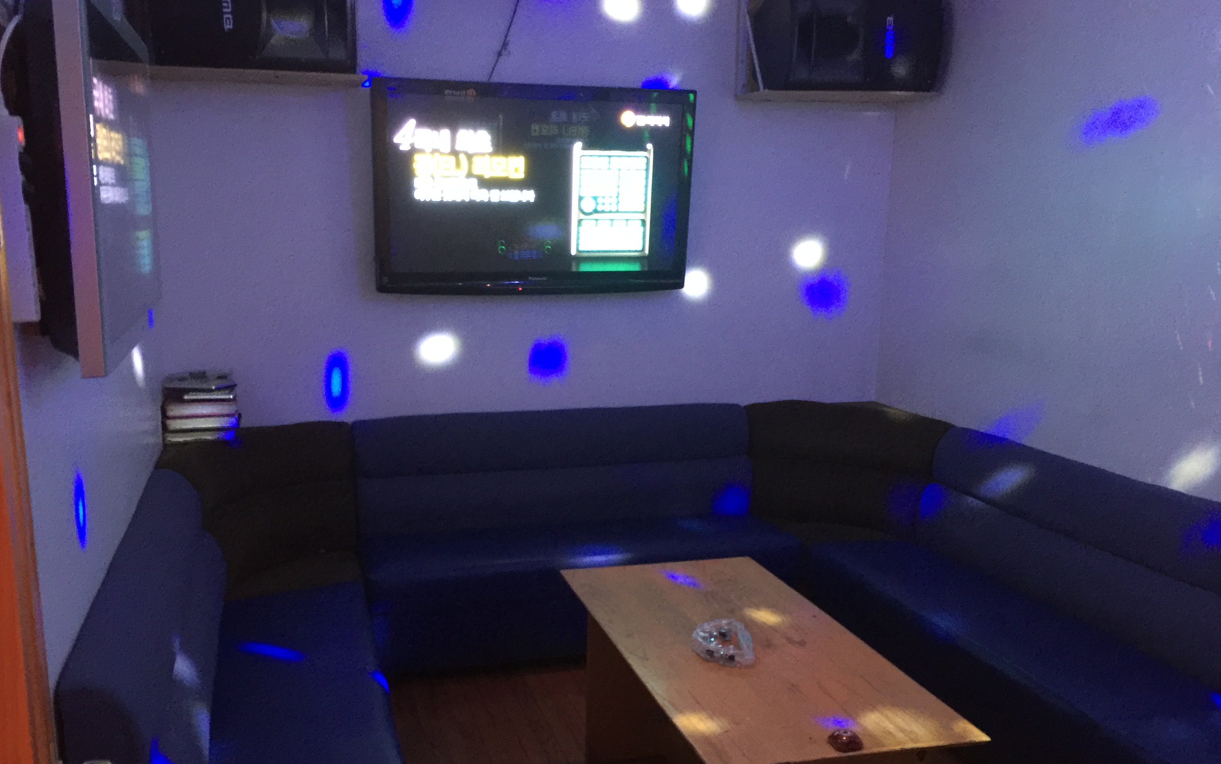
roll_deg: -0.7
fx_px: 1065
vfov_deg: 39.3
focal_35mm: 32
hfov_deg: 59.6
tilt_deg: -13.2
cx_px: 588
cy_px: 448
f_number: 2.2
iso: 160
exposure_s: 1/4
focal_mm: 4.15
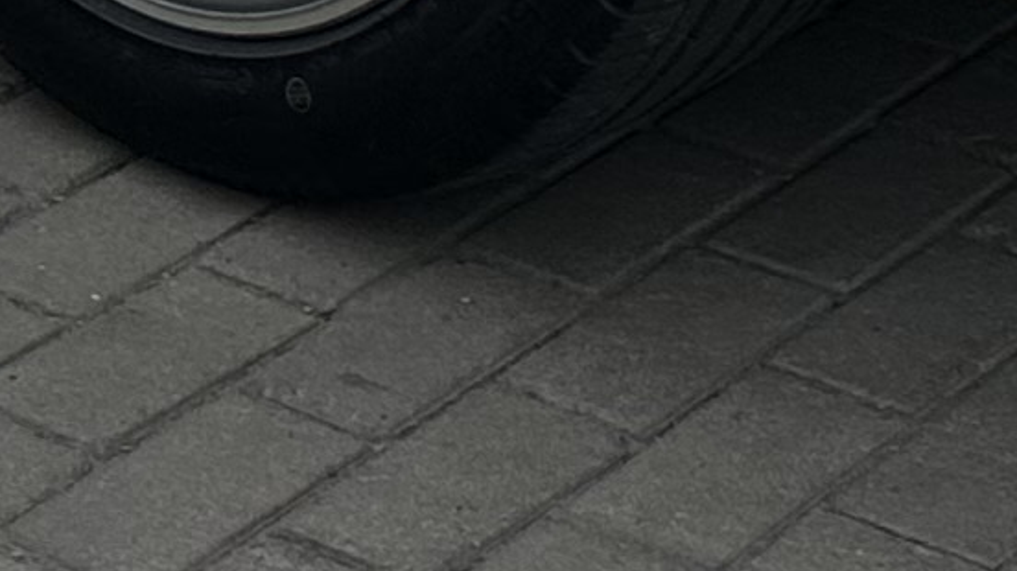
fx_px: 5149
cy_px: -1890
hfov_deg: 11.2
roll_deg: -3.2
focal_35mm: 191
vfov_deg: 5.4
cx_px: 133
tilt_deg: -1.6
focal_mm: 6.86
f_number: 1.78
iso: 80
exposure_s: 1/2252
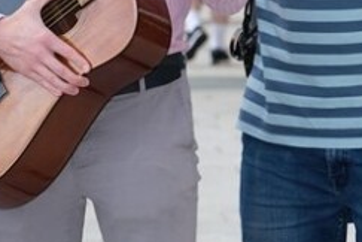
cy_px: -6
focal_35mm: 326
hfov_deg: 6.3
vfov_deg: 4.2
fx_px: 3278
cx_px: -115
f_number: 4
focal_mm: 58.7
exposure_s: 1/1300
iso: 400
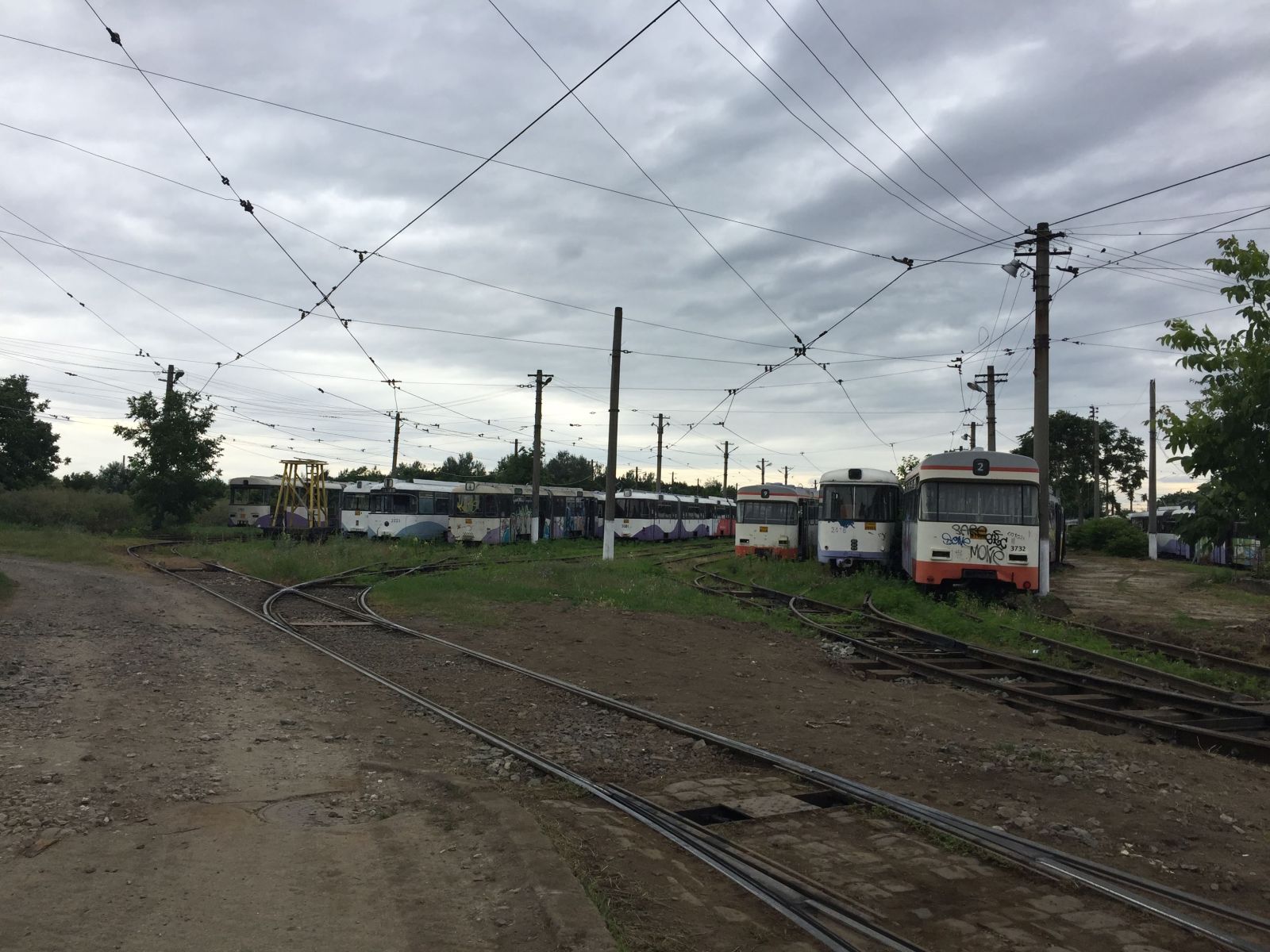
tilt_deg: +0.4
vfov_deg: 48.2
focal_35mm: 29
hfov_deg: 61.7
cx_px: 635
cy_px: 476
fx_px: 1064
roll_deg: +0.5
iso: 32
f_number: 2.2
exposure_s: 1/842
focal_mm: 4.15
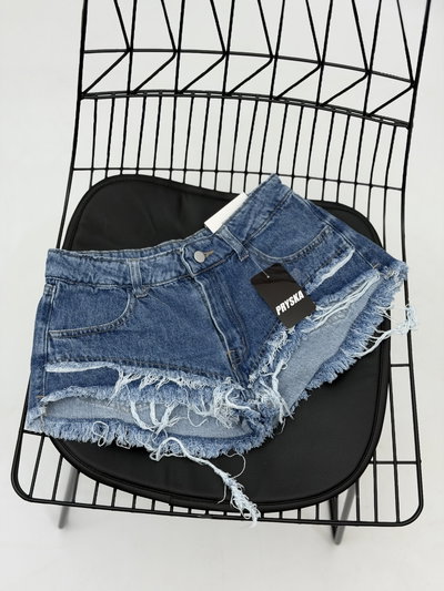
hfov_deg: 30.3
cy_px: 296
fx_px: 821
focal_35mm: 48
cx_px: 222
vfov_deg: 39.6
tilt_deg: -70.0
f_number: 1.78
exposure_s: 1/50
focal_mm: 6.76
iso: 64
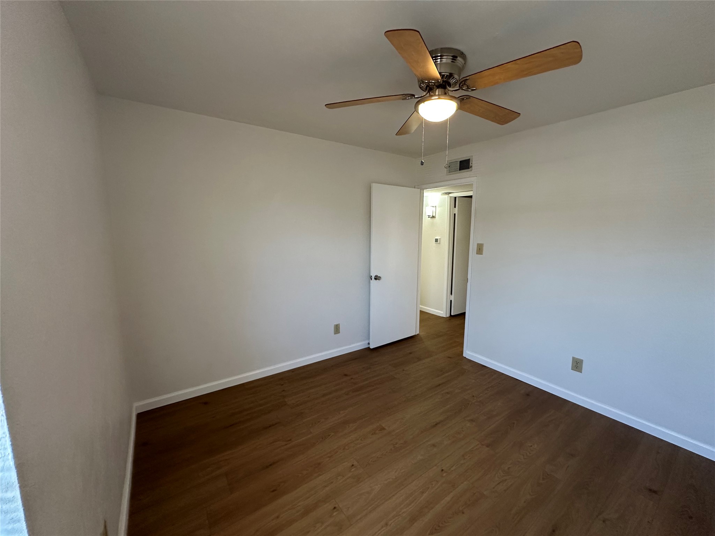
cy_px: 268
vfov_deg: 85.7
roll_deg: -0.5
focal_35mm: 14
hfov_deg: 102.1
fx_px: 289
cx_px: 358
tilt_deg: -7.6
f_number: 2.2
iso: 250
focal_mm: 2.22
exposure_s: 1/99
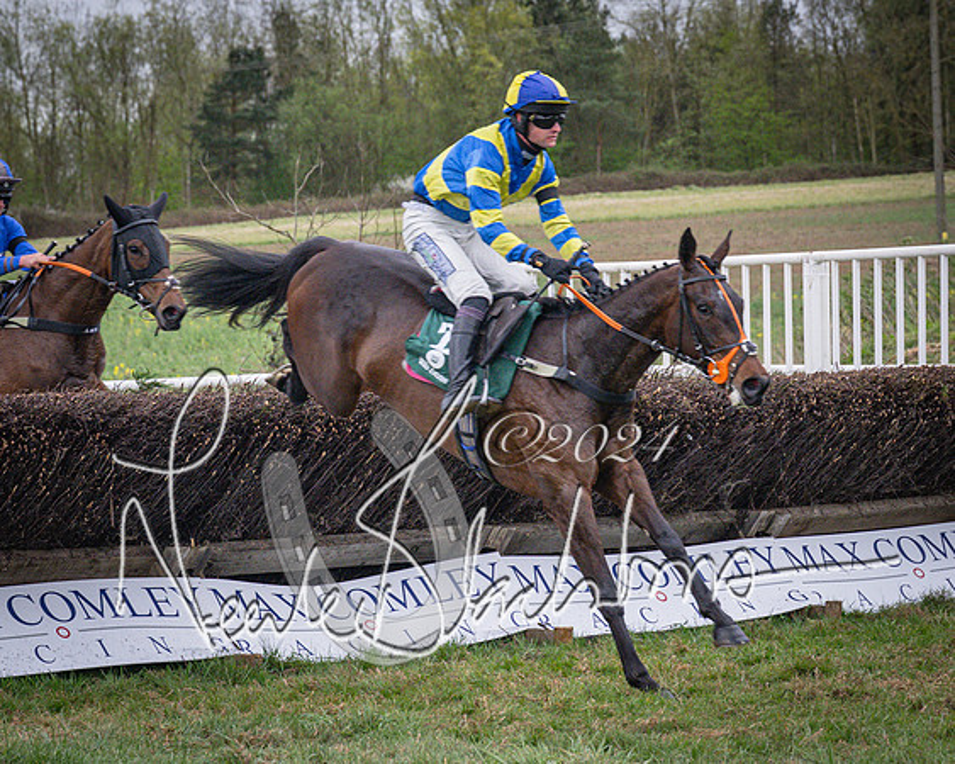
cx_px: 406
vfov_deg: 10.5
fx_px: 4148
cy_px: 374
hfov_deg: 13.1
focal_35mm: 147
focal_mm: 70
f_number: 4
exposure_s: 1/1000
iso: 1600
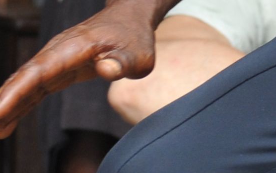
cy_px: -378
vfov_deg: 1.7
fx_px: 5862
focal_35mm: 779
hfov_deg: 2.7
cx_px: 518
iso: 800
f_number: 4.5
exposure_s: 1/125
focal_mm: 100
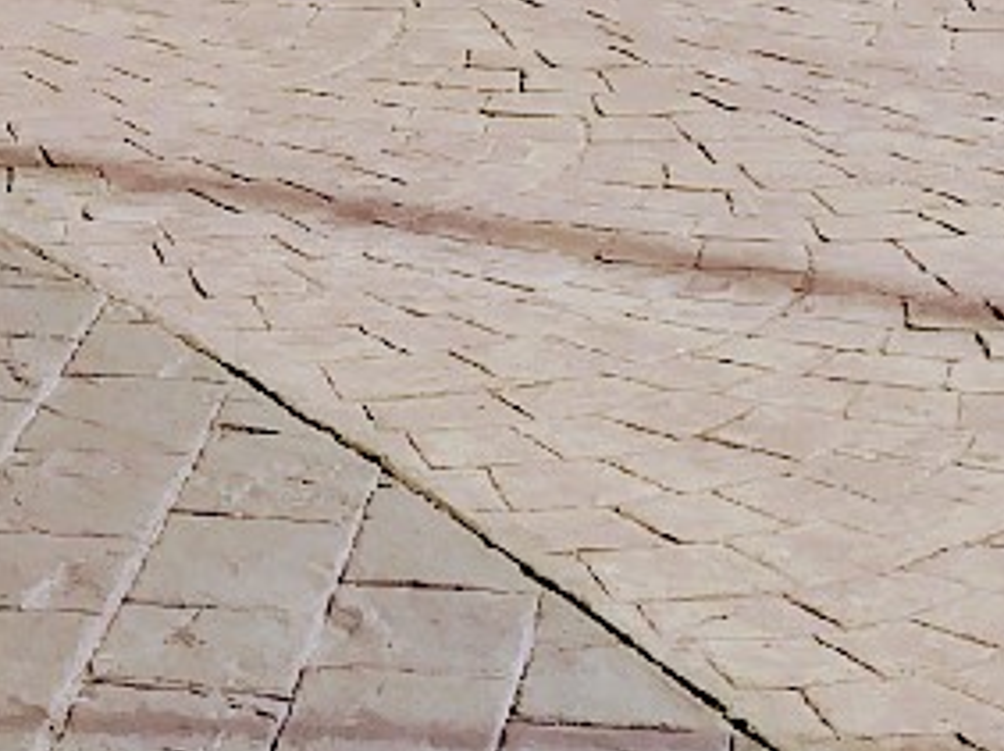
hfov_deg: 10.4
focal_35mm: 189
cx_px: 50
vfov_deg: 7.1
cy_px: -1402
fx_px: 5477
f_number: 2.2
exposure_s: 1/1062
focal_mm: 3.81
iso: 50
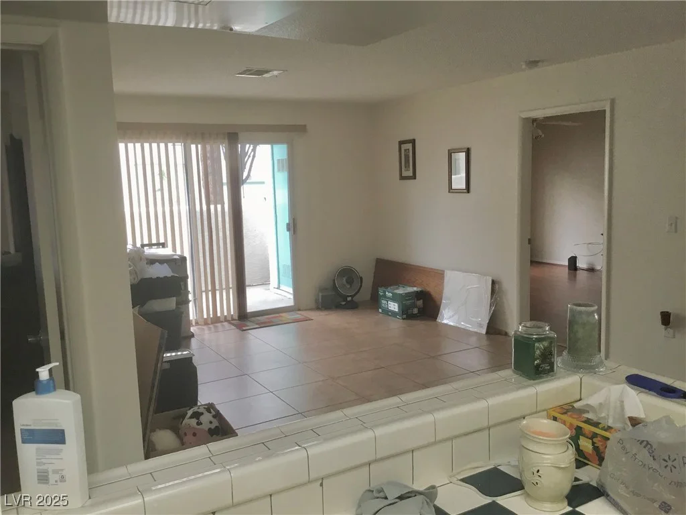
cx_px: 343
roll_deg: +1.7
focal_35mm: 31
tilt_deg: -7.3
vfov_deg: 45.4
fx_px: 614
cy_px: 258
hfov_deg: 58.4
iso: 32
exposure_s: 1/30
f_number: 2.4
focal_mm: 3.3
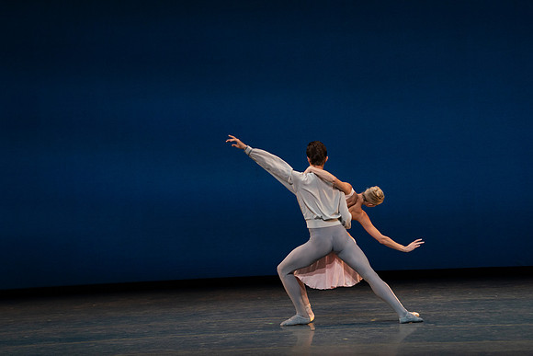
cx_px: 266
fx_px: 2962
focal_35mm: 200
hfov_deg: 10.3
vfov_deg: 6.9
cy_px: 178
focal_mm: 200
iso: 3200
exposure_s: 1/500
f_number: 8
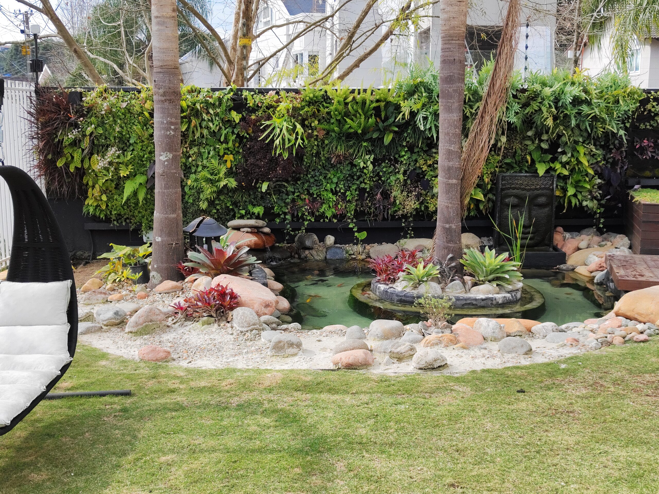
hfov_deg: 73.9
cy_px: 247
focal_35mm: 23
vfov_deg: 58.9
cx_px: 330
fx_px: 438
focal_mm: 5.59
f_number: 1.88
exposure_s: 1/187
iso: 50
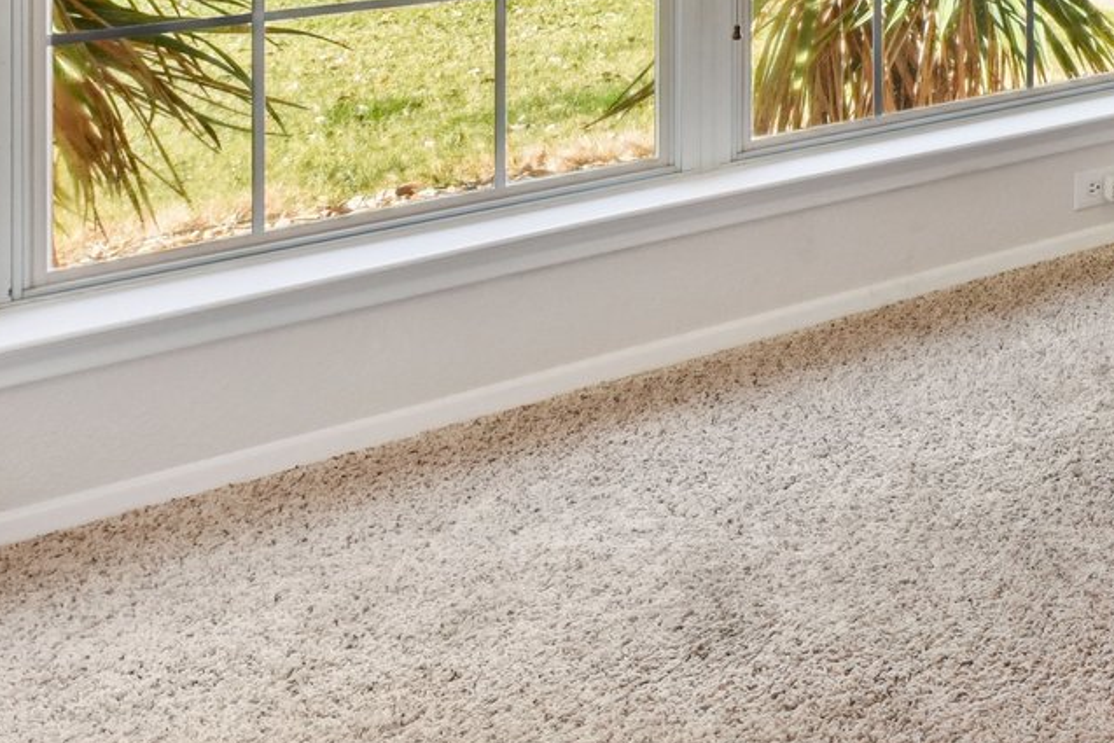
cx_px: 1502
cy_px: -333
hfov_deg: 31.6
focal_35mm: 45
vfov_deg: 24.2
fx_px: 1393
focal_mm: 14
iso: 800
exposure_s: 1/125
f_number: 8
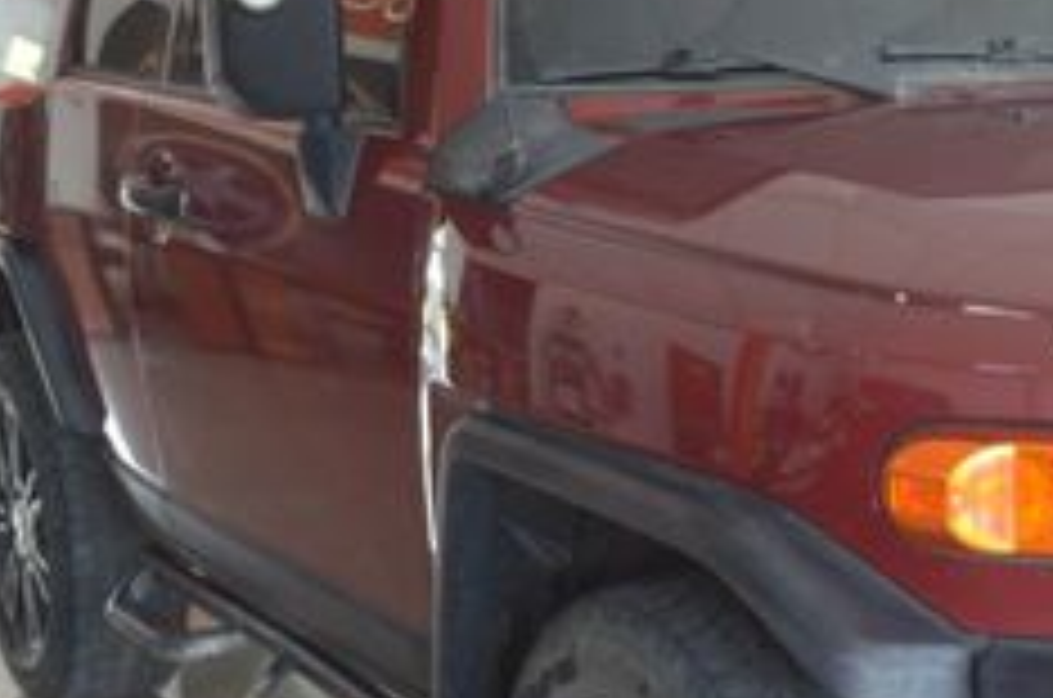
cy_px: 450
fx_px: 2394
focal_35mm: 82
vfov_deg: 16.6
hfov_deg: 24.2
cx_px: 932
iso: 500
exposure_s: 1/50
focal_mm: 20
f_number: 4.5
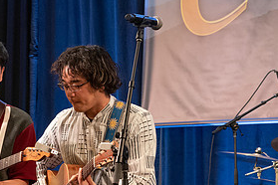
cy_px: 173
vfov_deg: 9.0
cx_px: 37
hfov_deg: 13.4
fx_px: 1174
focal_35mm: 152
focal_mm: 73
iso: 6400
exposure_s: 1/250
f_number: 5.6
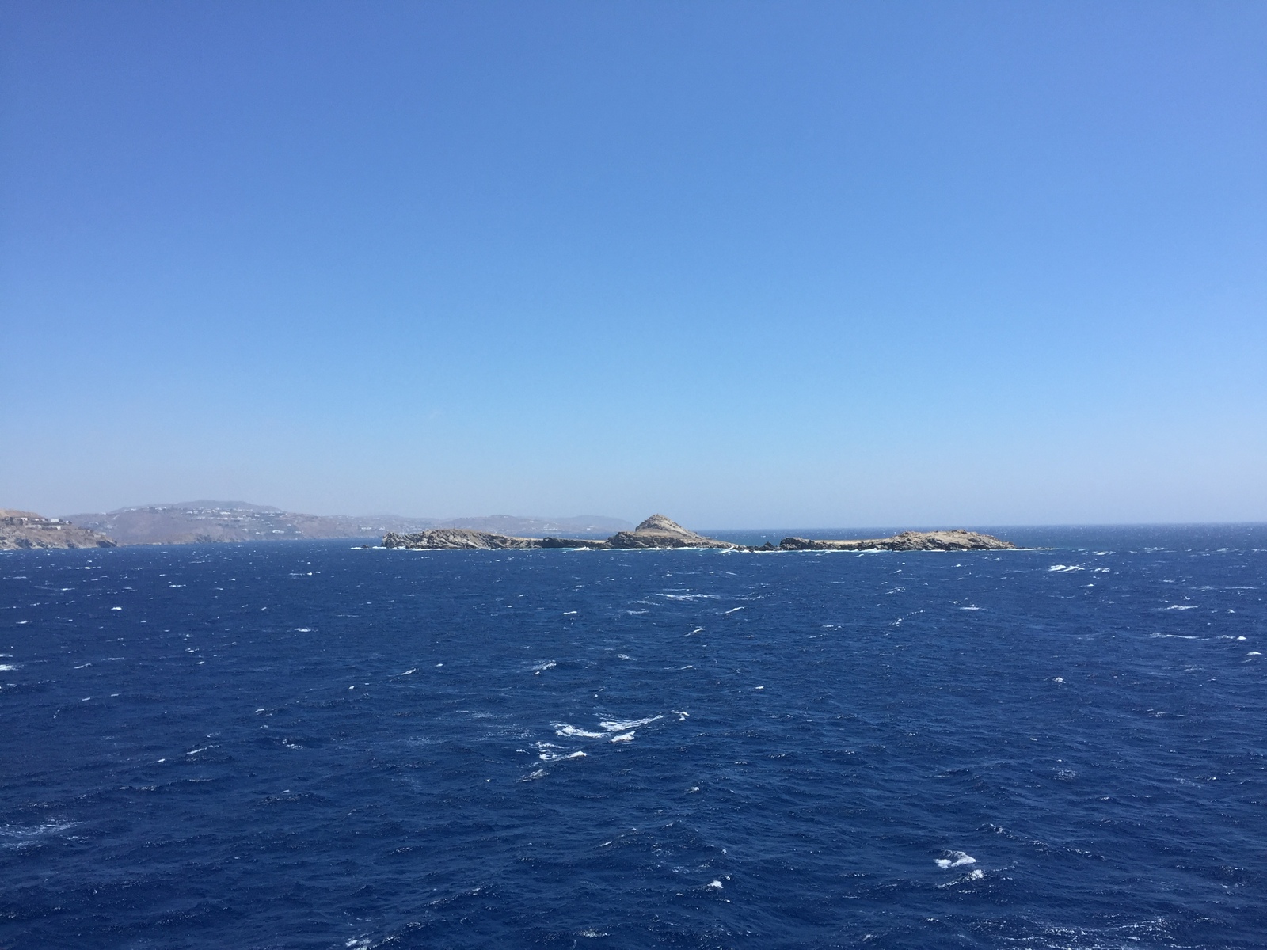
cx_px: 634
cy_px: 475
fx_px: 1061
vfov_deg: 48.2
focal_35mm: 29
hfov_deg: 61.7
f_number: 2.2
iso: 32
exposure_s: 1/1980
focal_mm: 4.15
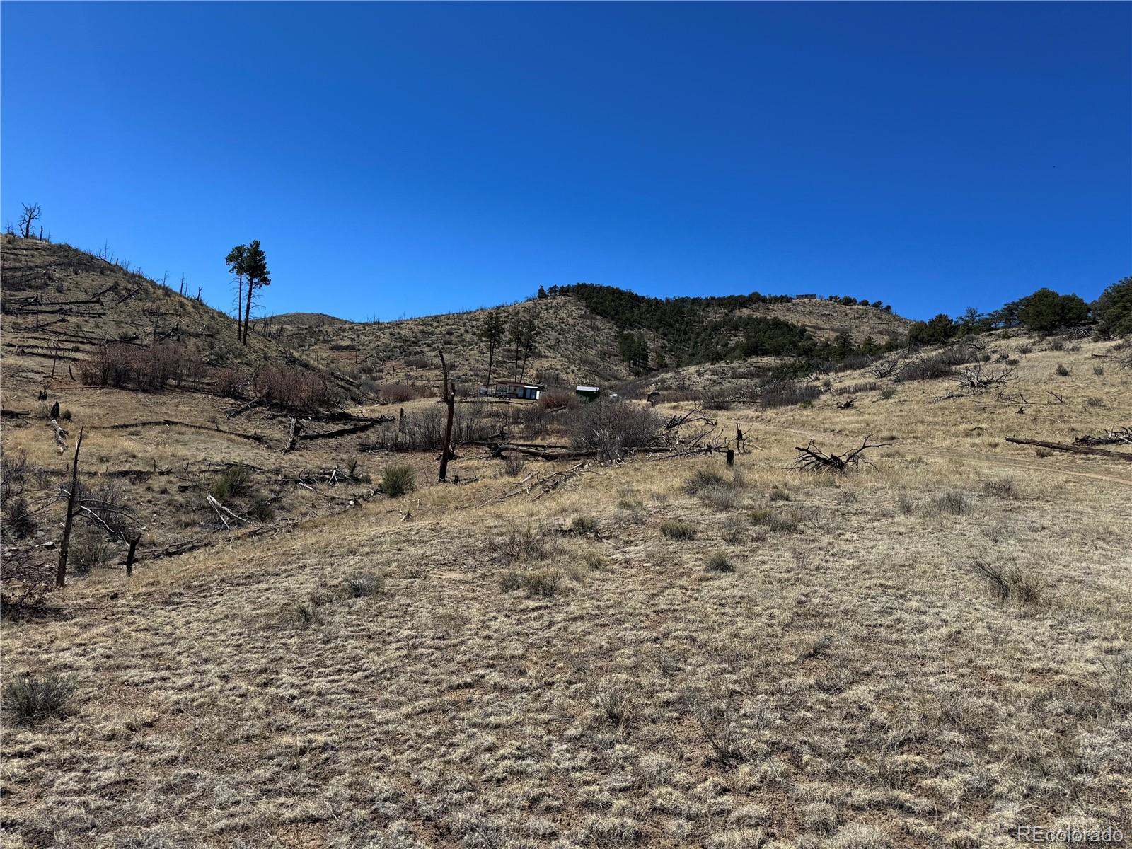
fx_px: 785
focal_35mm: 24
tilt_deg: +3.3
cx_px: 566
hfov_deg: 71.6
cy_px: 424
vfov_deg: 56.8
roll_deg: -4.1
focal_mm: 6.76
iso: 80
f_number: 1.78
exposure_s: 1/4950
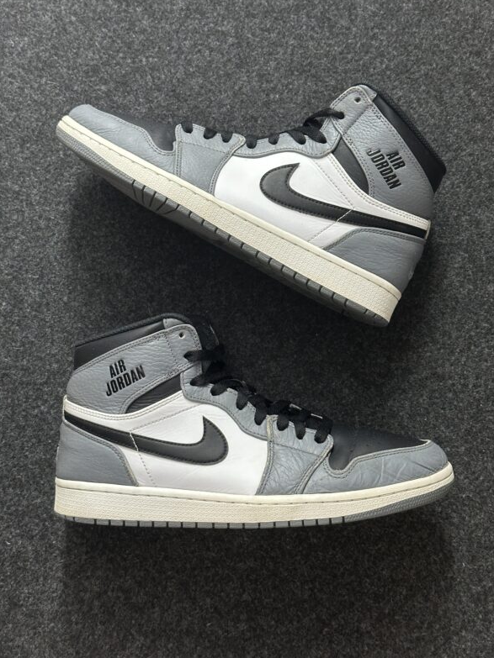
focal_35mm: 49
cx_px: 250
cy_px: 326
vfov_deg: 38.9
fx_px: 933
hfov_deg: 29.7
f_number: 1.78
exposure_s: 1/36
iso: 320
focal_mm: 6.86
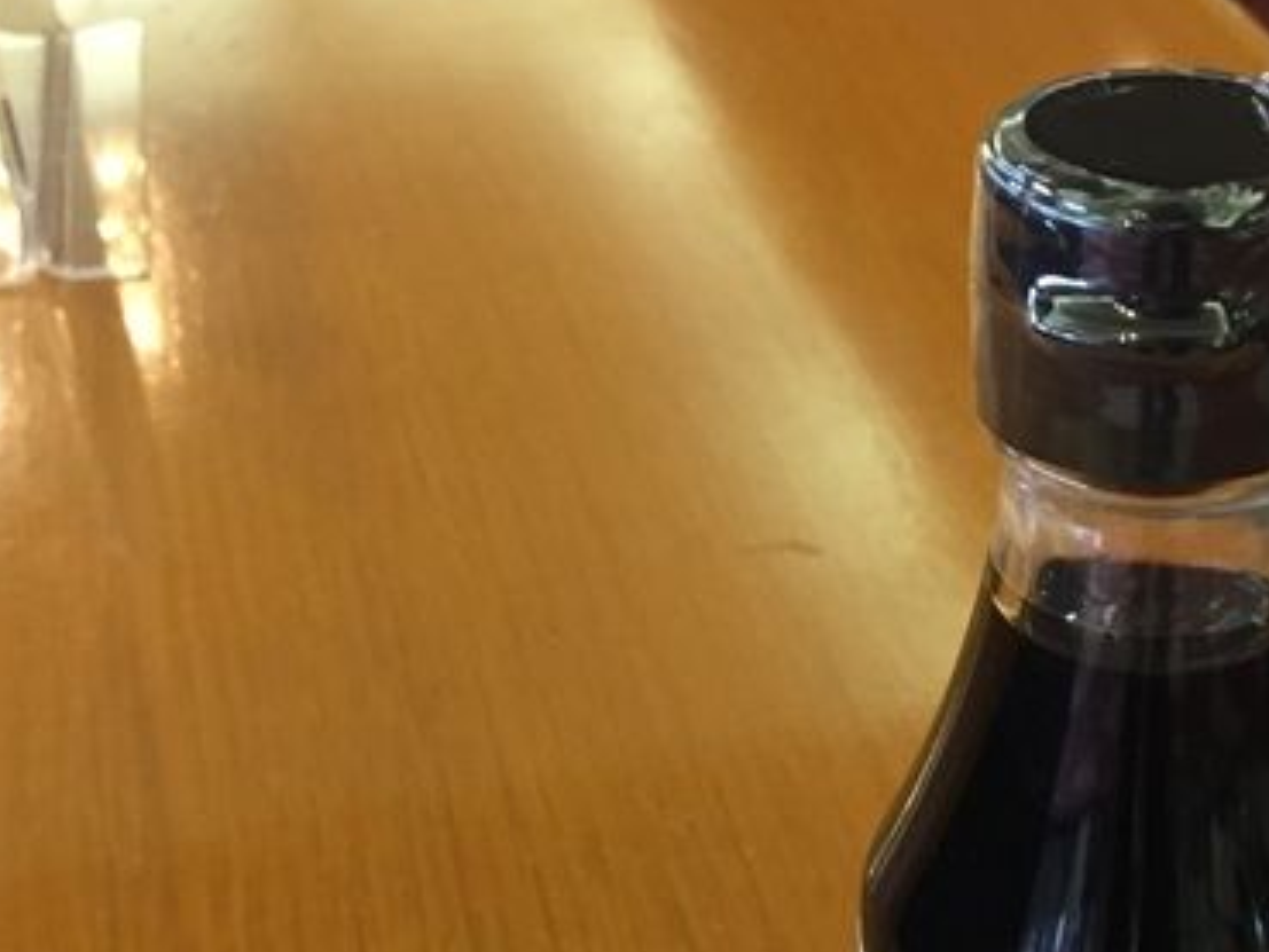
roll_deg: -2.8
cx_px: 1030
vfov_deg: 22.1
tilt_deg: -39.7
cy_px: 957
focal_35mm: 64
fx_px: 2347
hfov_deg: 29.5
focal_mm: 4.15
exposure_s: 1/30
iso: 200
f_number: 2.2
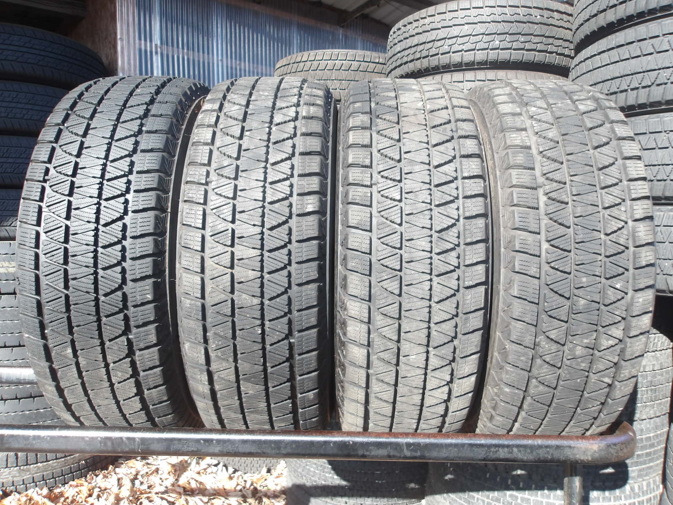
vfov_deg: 51.4
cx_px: 336
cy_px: 252
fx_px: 525
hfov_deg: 65.3
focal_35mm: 27
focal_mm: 4.9
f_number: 3
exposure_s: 1/202
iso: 100
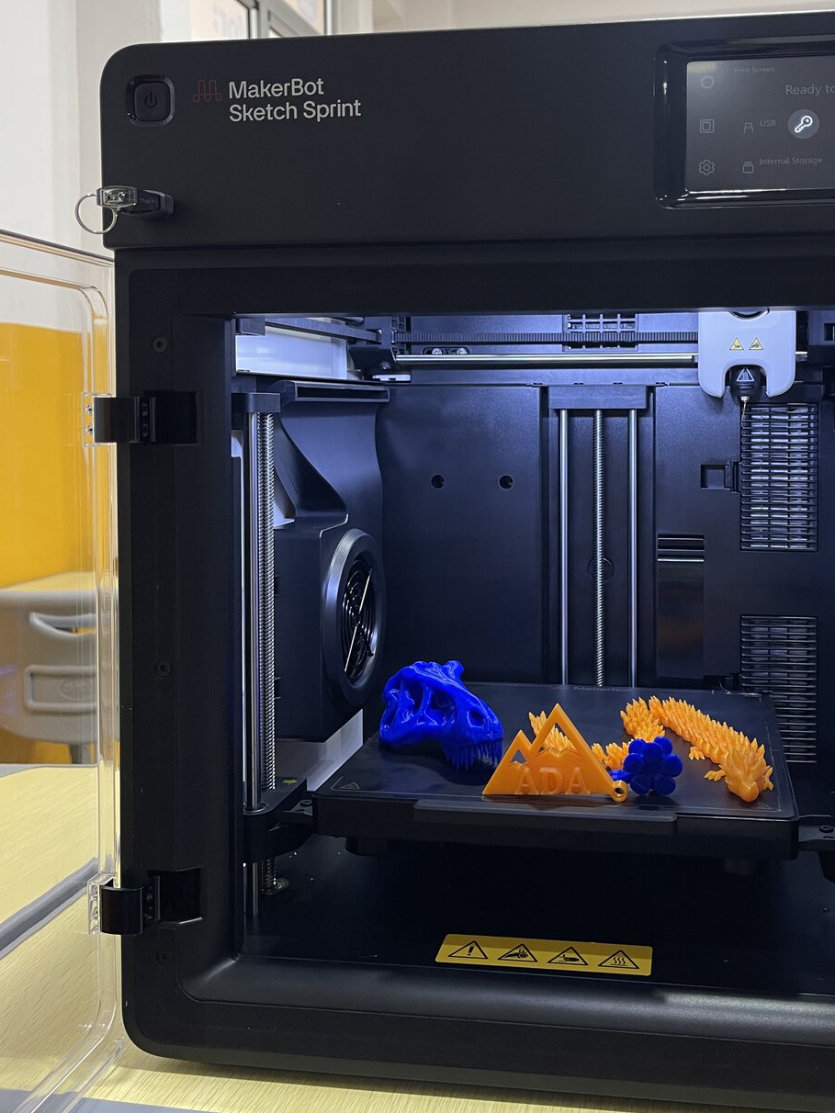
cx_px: 547
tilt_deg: -1.4
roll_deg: +1.0
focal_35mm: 33
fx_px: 1061
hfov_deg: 42.5
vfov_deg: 54.9
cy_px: 433
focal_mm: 5.1
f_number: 1.6
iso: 125
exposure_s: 1/50
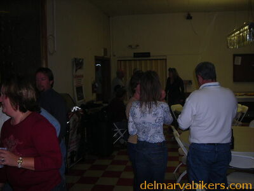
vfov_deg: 37.7
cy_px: 96
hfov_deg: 49.0
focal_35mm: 38
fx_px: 279
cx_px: 127
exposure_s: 1/60.1
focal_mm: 6.3
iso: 62
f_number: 3.2
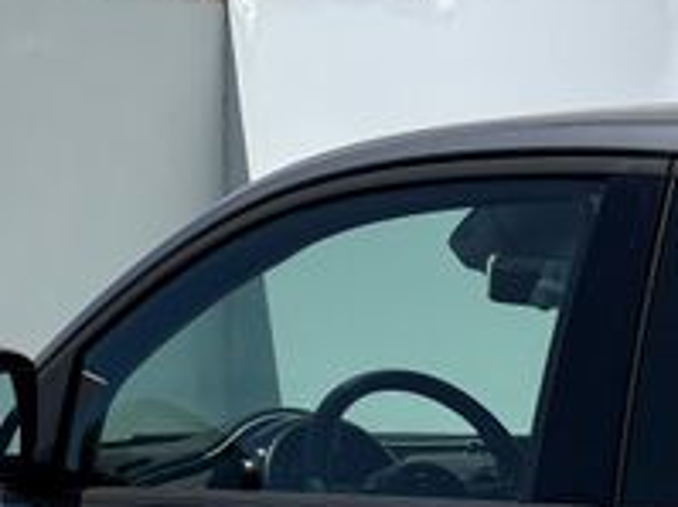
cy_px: 902
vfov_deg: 10.4
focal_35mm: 134
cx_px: 899
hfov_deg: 14.1
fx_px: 2623
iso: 50
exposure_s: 1/6993
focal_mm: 5.96
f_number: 1.6
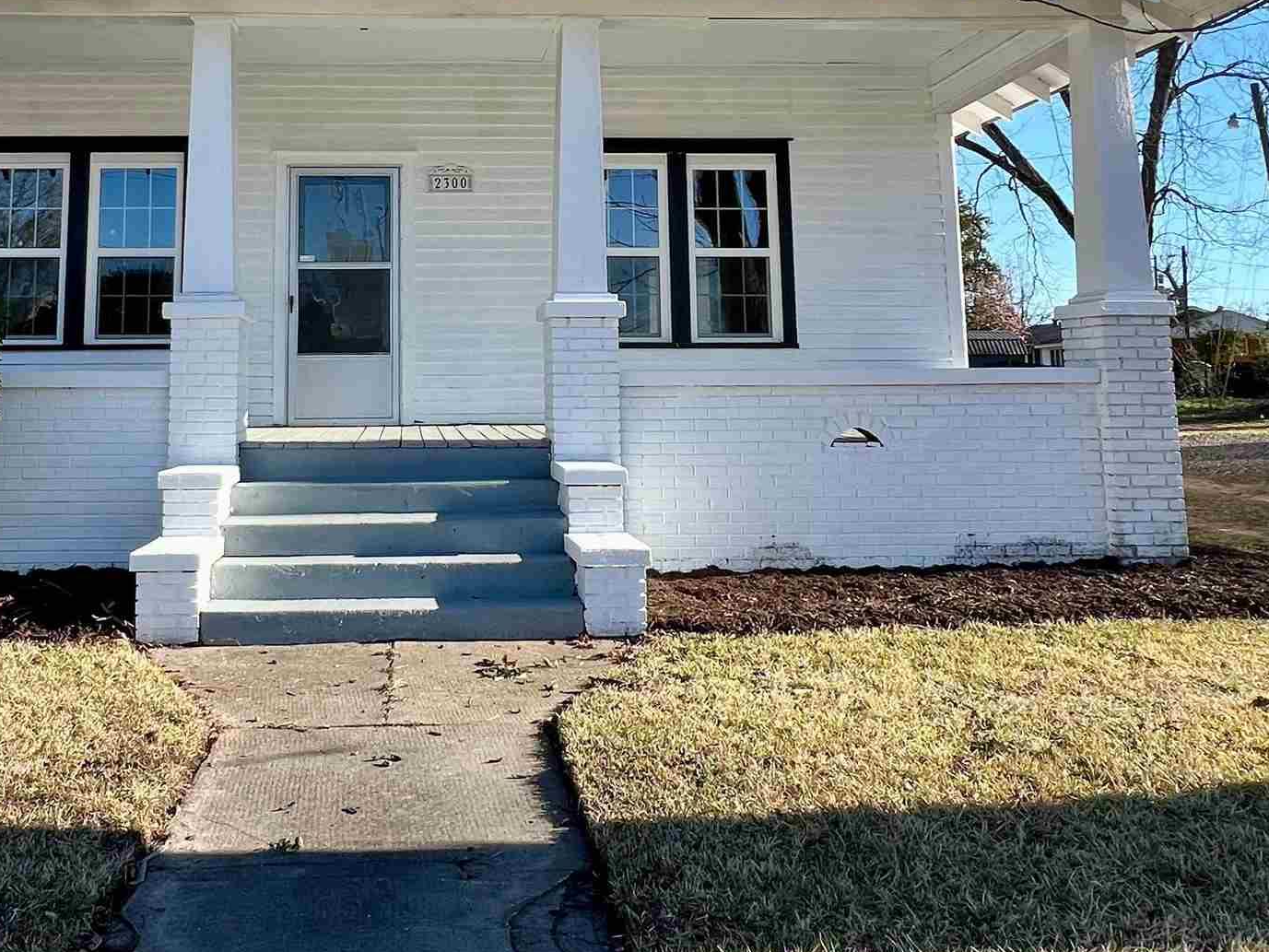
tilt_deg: +5.8
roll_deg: +0.5
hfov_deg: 60.5
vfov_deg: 46.7
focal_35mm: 29
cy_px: 254
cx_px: 445
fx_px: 1063
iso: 32
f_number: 1.8
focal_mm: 1.57
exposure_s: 1/605
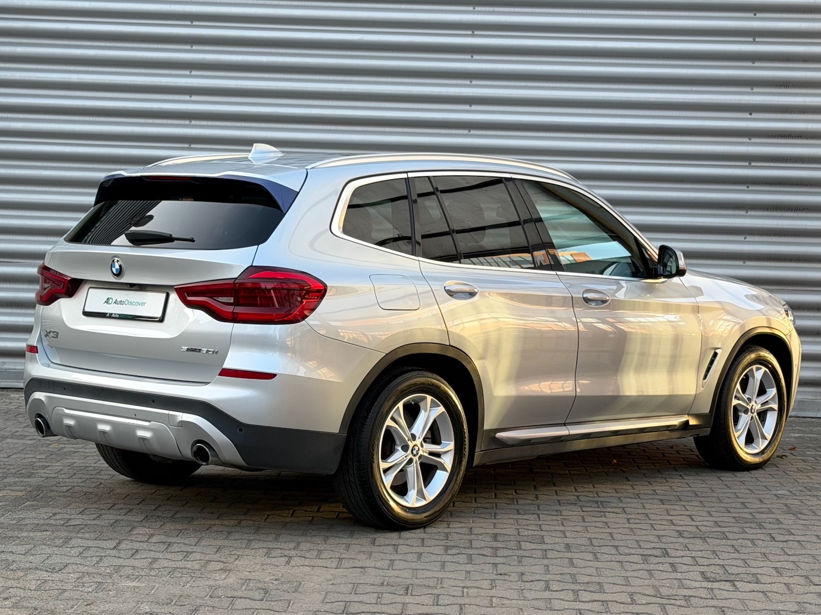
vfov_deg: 30.3
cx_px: 410
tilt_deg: -2.8
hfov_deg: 39.7
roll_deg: +0.3
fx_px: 1138
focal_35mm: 48
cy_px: 308
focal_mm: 6.76
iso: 50
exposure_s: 1/223
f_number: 1.78
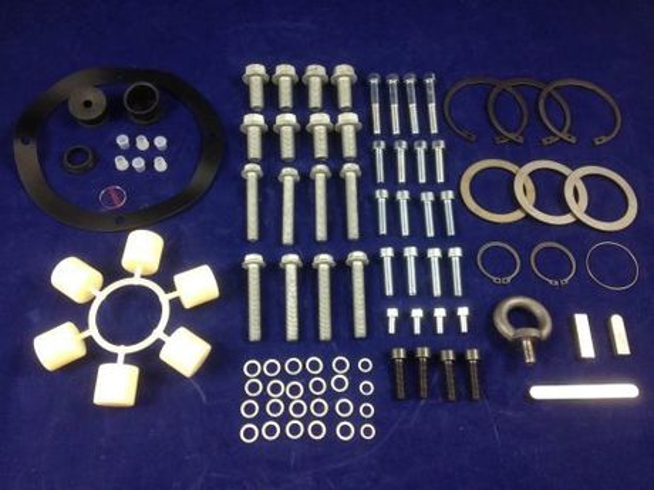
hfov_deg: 52.6
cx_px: 327
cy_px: 245
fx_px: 661
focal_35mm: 35
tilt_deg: -63.5
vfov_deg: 40.7
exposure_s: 1/20
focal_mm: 4.28
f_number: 2.4
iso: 80
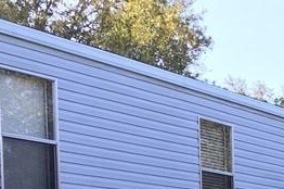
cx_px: 517
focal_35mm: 118
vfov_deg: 10.8
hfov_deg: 15.0
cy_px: 349
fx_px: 930
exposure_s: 1/171
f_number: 2.2
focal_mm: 4.15
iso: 25
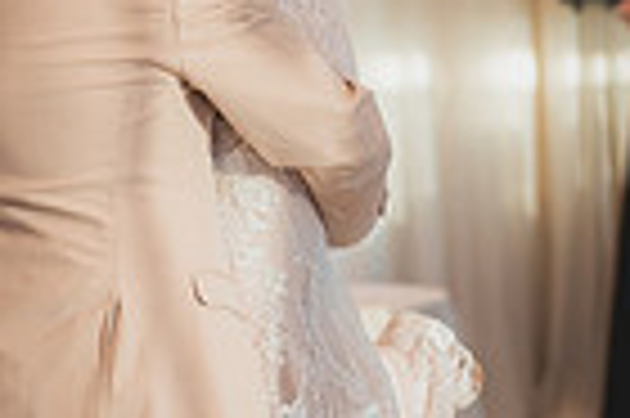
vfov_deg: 8.5
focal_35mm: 161
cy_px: 171
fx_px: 2814
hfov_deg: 12.8
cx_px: 207
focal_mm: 50
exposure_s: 1/800
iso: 1250
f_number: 1.8
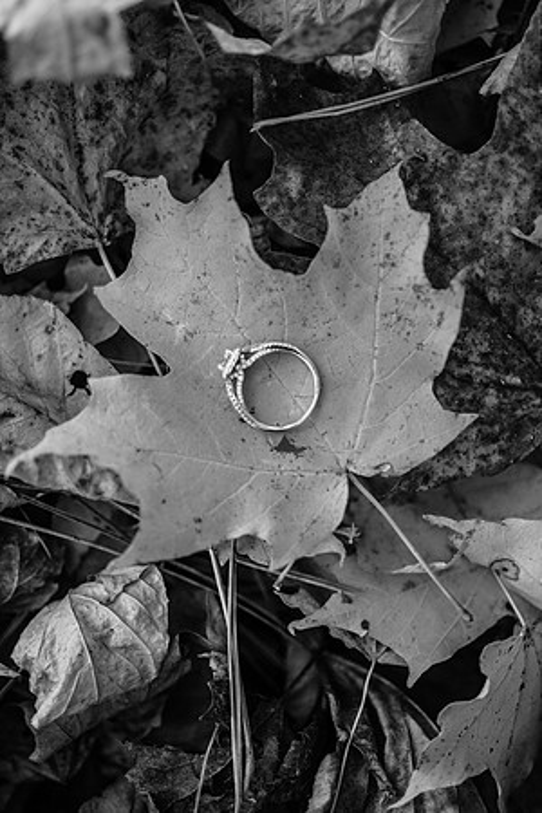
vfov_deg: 33.4
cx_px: 271
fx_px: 1355
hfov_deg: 22.6
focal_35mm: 60
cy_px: 406
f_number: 3.2
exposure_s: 1/200
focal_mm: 60
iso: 500
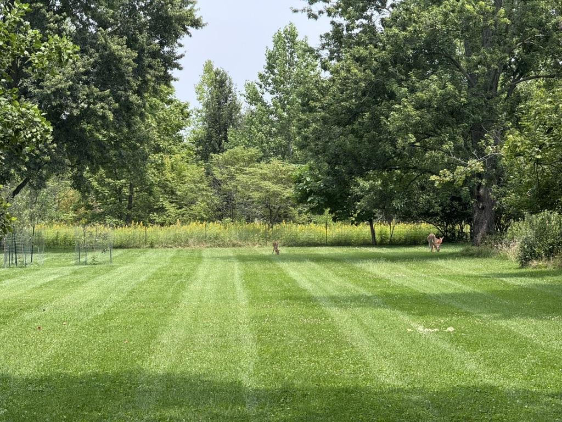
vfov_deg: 12.3
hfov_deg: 16.4
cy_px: 211
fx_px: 1948
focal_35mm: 120
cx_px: 281
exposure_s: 1/533
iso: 50
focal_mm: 15.66
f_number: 2.8
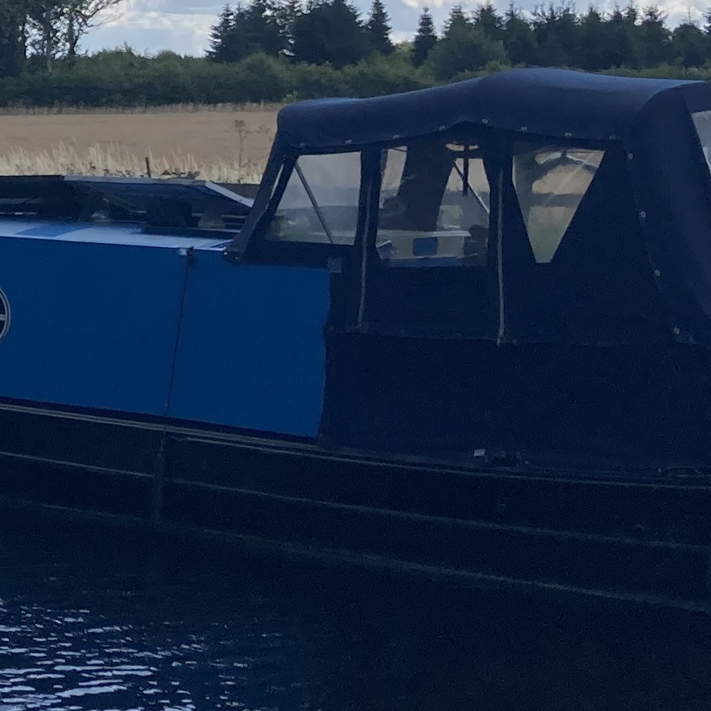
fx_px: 2626
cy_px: 94
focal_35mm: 113
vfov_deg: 15.3
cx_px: -460
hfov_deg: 14.1
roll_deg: +0.9
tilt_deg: +0.6
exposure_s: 1/3003
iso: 20
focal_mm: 3.99
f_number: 1.8
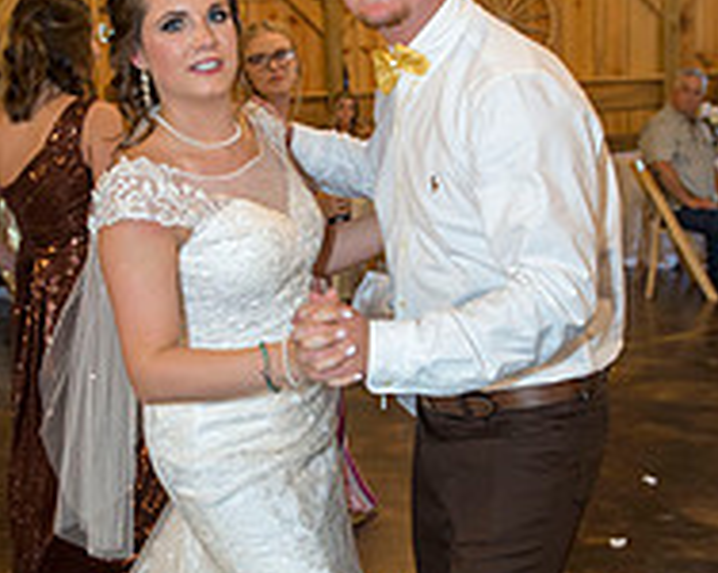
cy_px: 329
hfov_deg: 34.5
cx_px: 258
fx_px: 1146
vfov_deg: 28.0
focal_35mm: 54
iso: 1600
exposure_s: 1/125
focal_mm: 24
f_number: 4
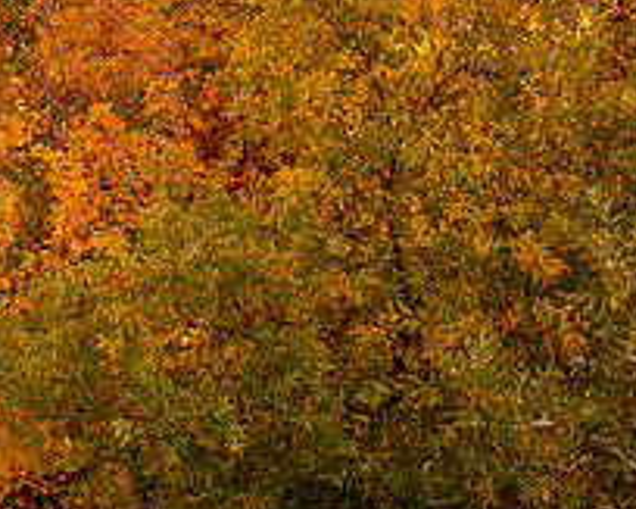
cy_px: 201
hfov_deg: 24.6
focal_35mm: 64
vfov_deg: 23.8
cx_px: -249
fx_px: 1204
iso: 100
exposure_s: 1/6
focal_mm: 24
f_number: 8
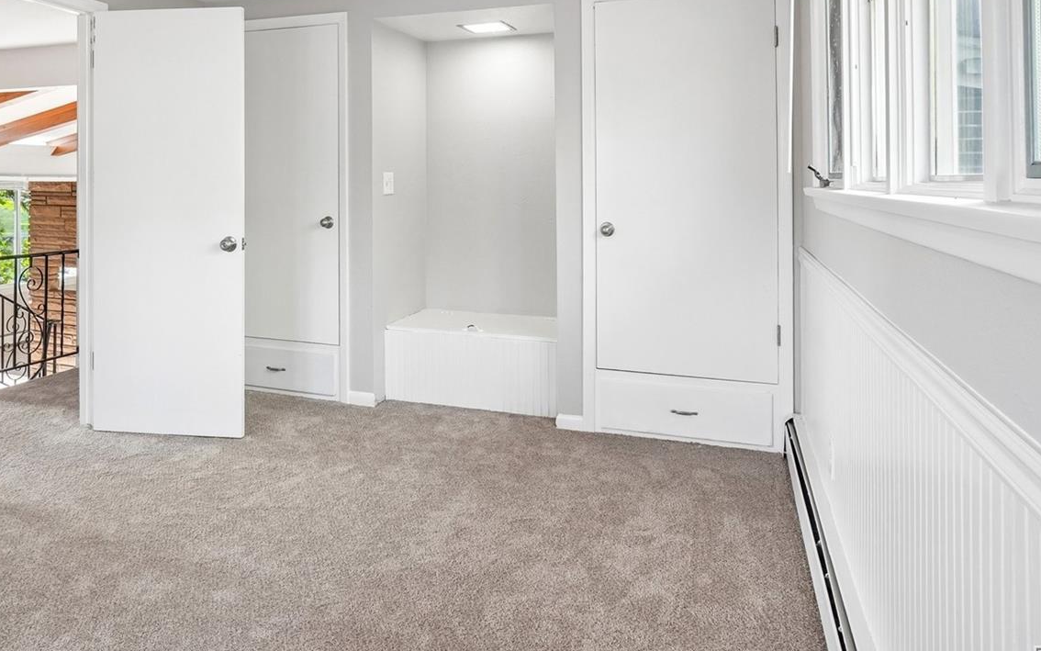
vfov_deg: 50.1
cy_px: 185
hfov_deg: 75.0
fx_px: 673
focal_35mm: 24
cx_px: 447
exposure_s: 1/20
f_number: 8
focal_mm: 11
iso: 400
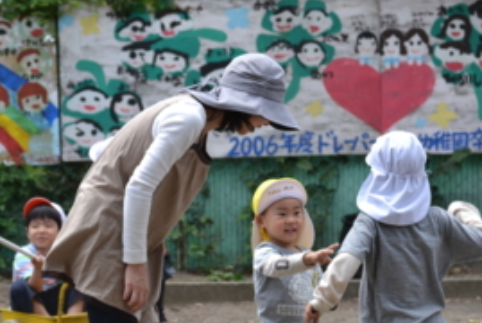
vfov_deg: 6.7
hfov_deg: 10.0
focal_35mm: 205
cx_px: 262
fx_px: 2748
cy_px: 189
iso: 100
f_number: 6.3
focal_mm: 92
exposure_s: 1/160
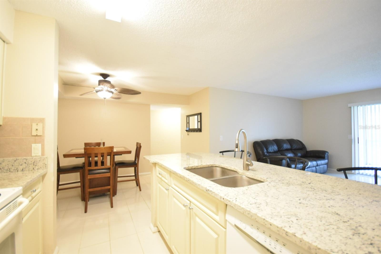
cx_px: 190
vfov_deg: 77.3
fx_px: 159
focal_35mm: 15
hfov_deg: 100.4
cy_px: 127
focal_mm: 10
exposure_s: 1/50
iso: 3200
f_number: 4
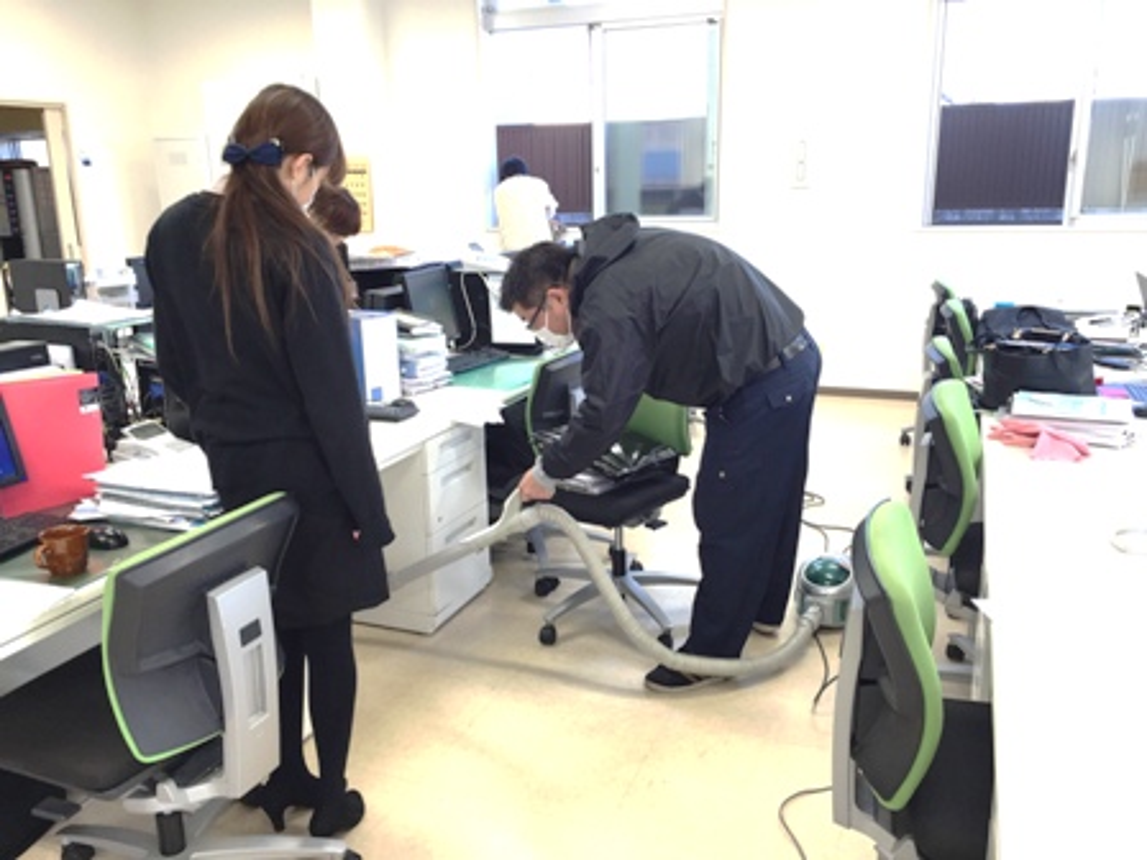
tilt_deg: -13.5
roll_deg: +1.3
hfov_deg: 61.7
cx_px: 574
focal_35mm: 29
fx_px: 961
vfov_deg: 48.2
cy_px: 430
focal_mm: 4.15
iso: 40
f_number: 2.2
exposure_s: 1/60
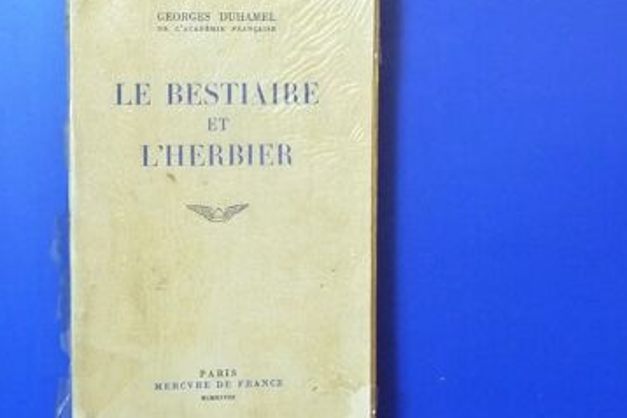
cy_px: 205
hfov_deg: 48.9
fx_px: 679
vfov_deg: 34.2
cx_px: 222
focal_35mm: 39
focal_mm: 4.7
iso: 400
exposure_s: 1/20
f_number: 3.3
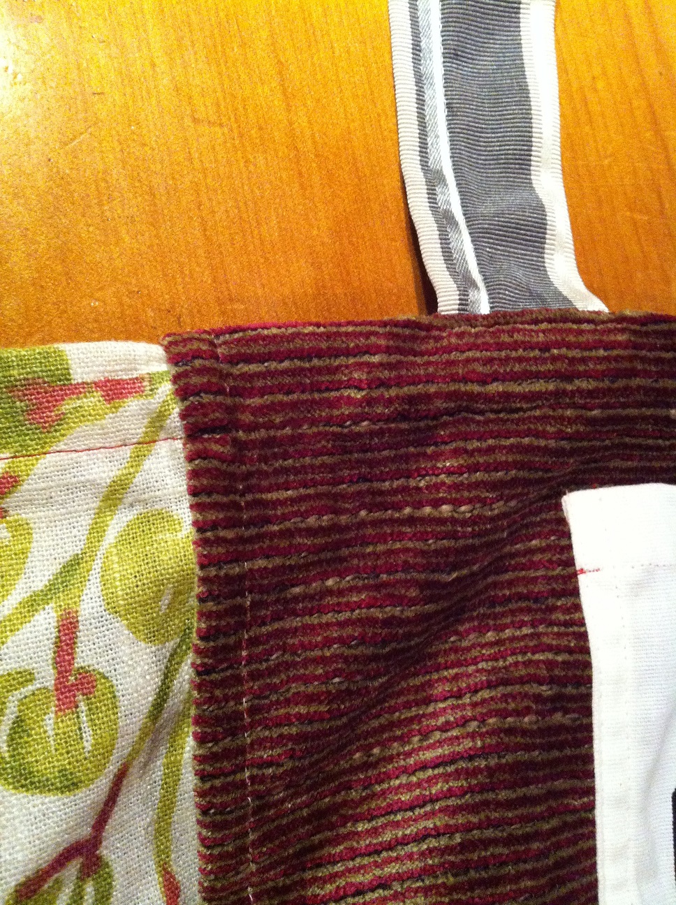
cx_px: 338
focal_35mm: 35
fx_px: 914
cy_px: 452
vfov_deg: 52.7
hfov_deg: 40.6
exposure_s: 1/15
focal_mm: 3.85
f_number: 2.8
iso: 500
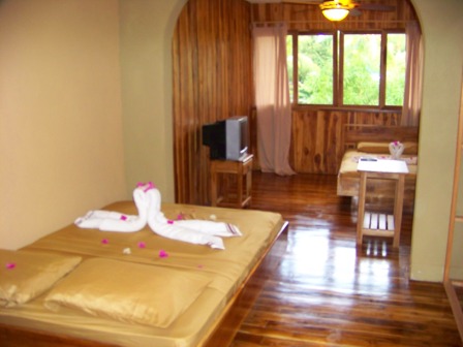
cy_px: 174
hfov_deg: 51.4
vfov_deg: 39.7
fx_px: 482
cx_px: 232
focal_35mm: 36
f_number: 2.8
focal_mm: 5.85
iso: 200
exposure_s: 1/15
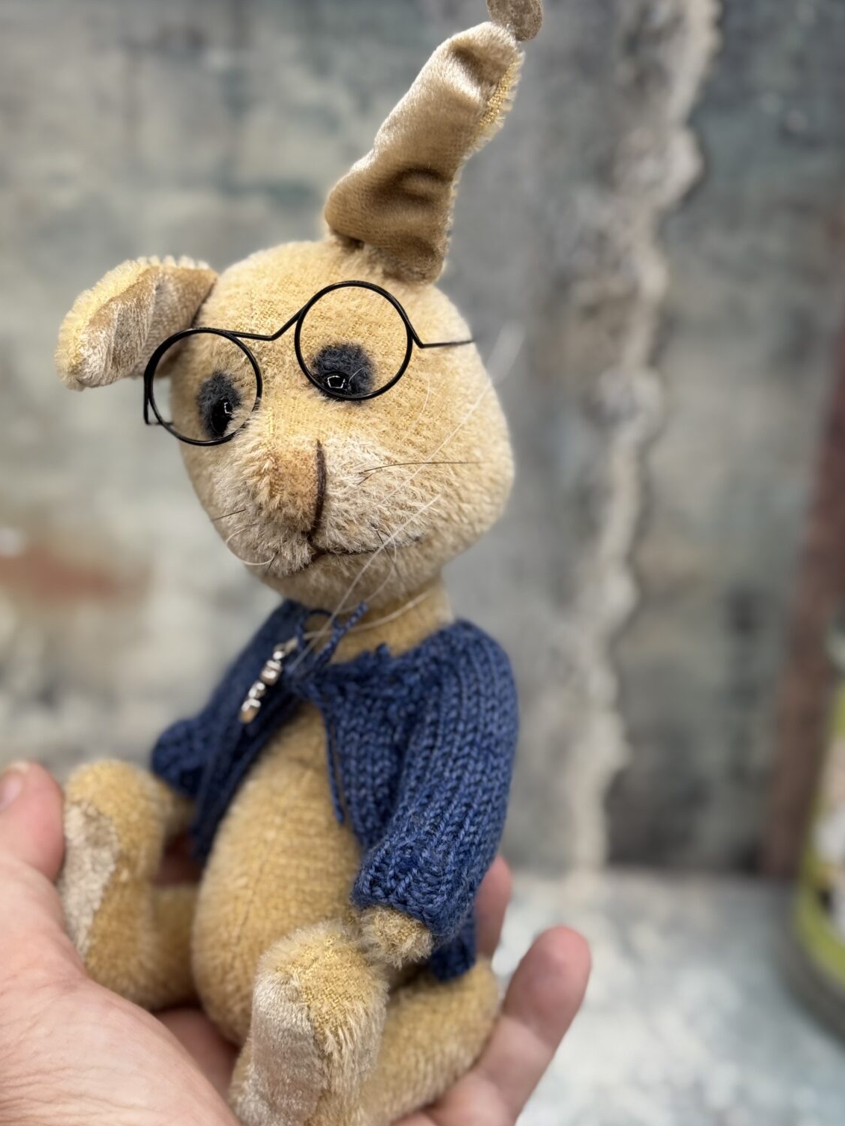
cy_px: 513
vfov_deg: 31.7
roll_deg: -3.2
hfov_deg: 24.0
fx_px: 1986
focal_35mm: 61
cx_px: 360
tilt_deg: -26.2
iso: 50
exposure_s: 1/100
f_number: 1.78
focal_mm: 6.76
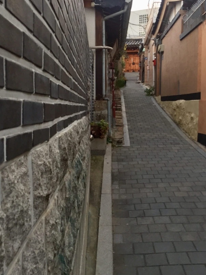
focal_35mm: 37
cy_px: 123
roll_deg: +0.3
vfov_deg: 50.1
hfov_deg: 38.5
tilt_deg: -2.9
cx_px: 126
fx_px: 294
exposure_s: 1/30
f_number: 2.2
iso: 160
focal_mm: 4.15
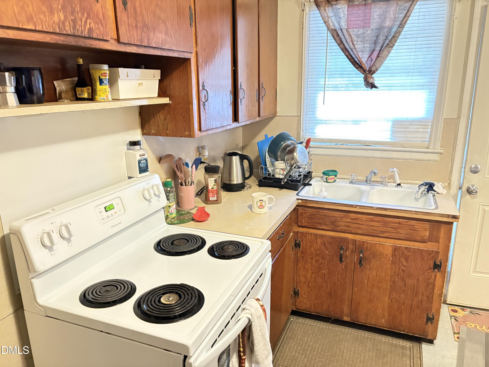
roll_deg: +1.7
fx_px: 367
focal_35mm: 26
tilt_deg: -16.0
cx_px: 244
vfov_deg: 53.1
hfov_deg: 67.3
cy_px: 184
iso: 1000
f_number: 1.6
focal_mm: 5.96
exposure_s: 1/20
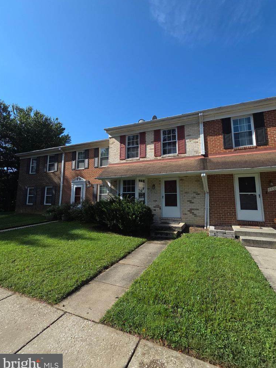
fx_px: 149
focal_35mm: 14
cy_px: 177
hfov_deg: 85.6
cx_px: 147
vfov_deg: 102.0
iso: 50
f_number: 2.2
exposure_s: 1/1814
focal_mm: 2.2
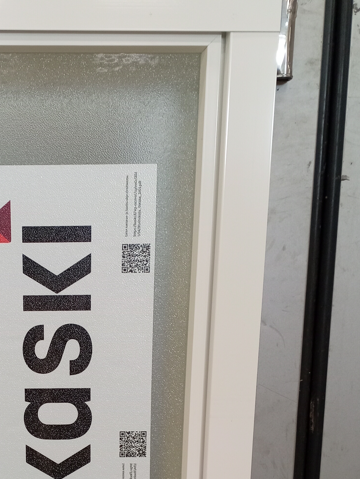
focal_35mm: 56
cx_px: 51
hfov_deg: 25.5
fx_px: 777
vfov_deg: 32.8
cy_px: 419
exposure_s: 1/25
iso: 590
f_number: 1.8
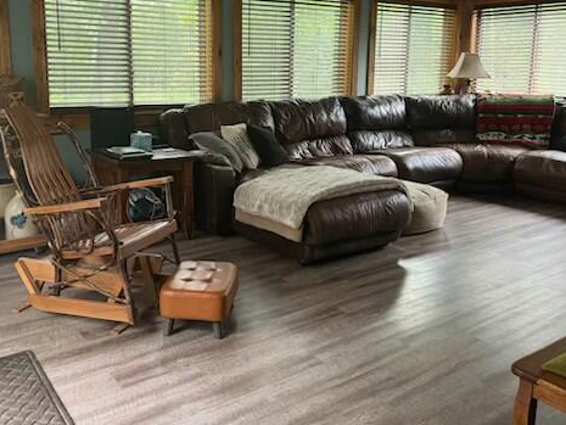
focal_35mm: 33
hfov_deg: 55.2
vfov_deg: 42.5
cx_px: 251
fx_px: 540
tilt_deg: -9.3
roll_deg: -0.3
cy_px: 152
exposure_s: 1/60
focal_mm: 6.76
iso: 640
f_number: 1.78
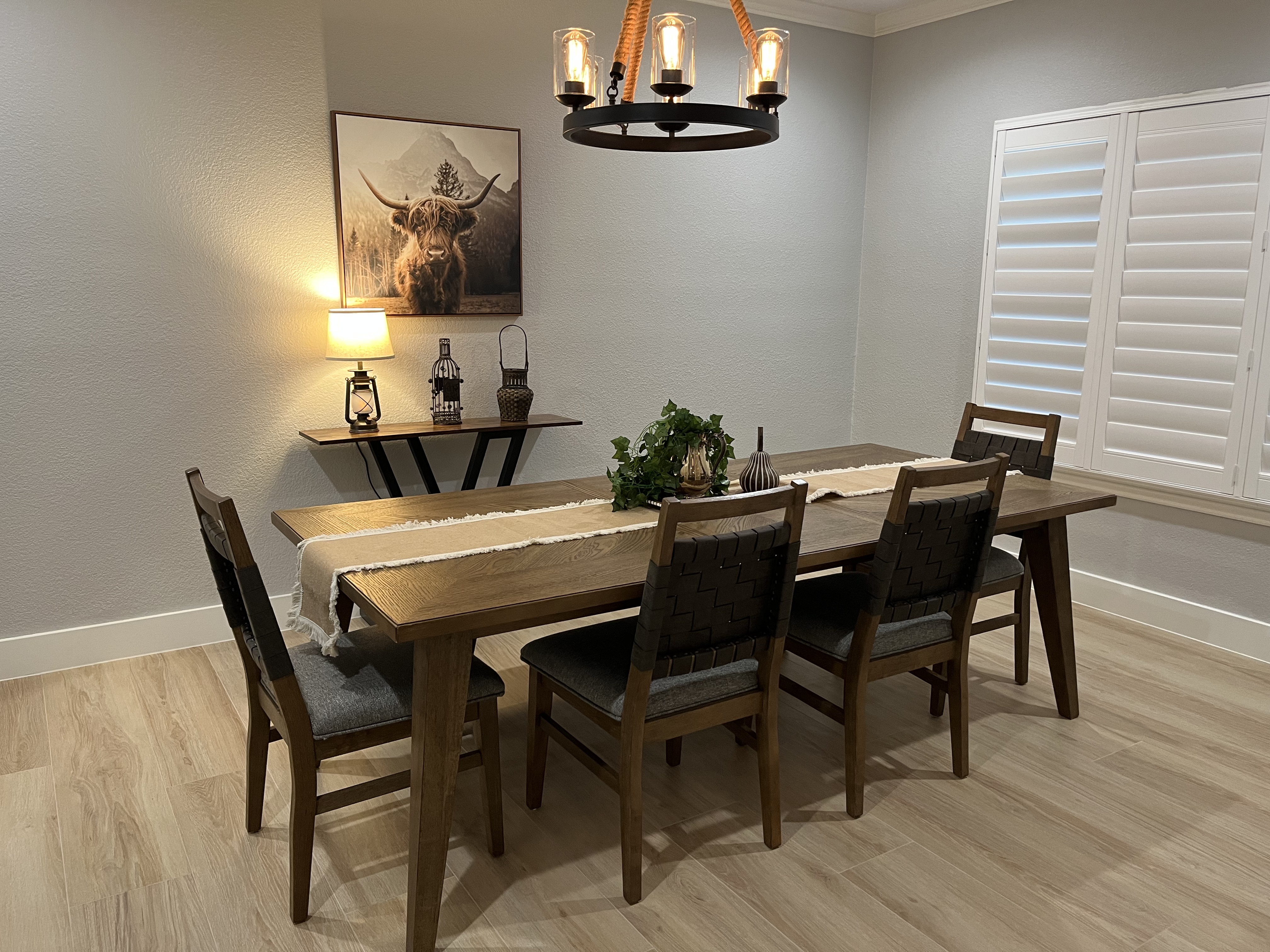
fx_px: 954
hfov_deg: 67.3
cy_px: 476
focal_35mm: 26
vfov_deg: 53.1
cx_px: 635
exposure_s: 1/60
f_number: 1.6
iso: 125
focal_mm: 5.1
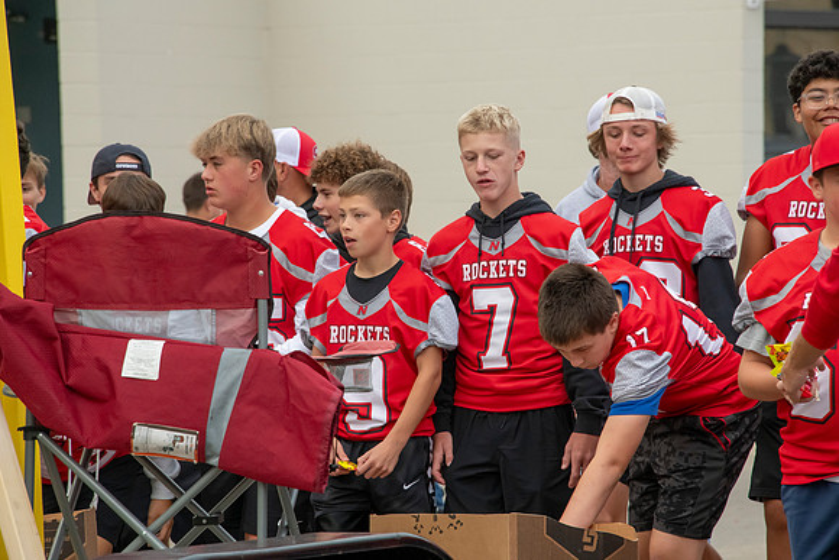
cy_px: 280
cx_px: 420
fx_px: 6993
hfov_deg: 6.9
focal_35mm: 300
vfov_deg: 4.6
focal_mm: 300
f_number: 11
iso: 3200
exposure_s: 1/400
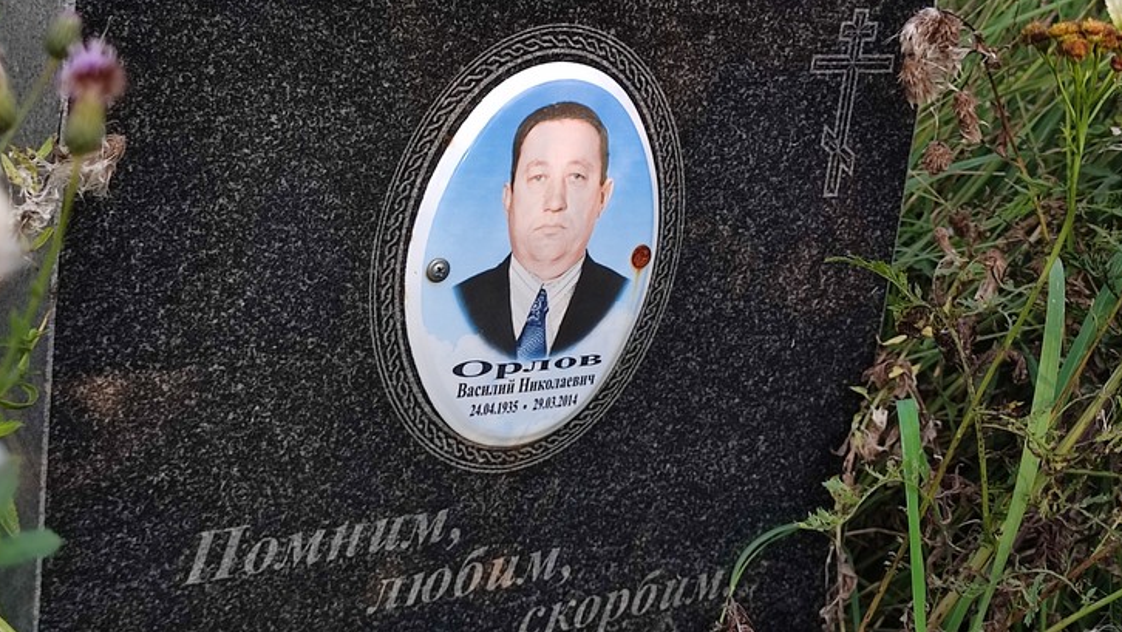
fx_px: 893
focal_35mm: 30
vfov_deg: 38.2
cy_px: 172
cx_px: 552
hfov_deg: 64.3
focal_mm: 6.04
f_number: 1.9
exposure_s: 1/122
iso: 50
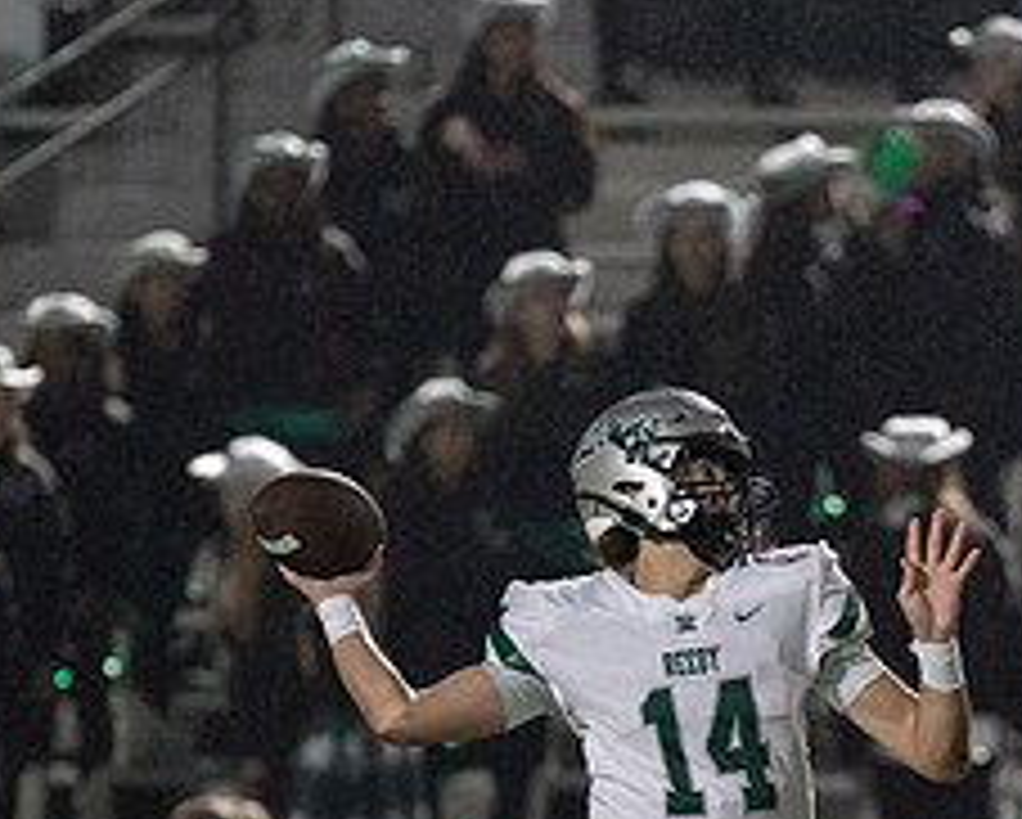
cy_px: 901
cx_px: 634
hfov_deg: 2.4
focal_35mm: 819
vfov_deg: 1.9
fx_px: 24794
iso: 3200
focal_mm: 200
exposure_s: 1/1250
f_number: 2.8
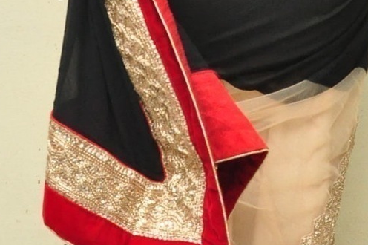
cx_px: 215
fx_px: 1451
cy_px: -110
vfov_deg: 9.4
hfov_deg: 14.5
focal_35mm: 142
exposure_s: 1/125
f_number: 7.1
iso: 1600
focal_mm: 26
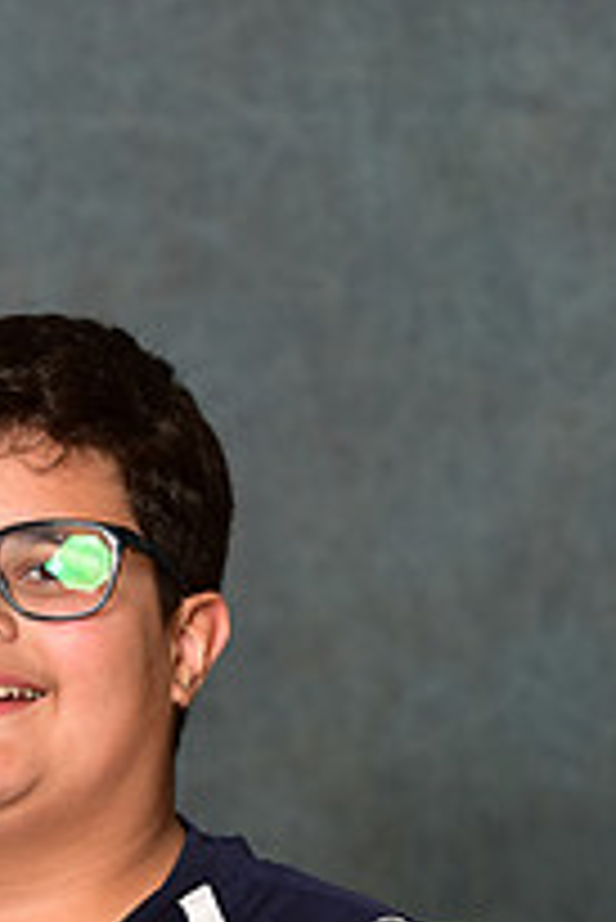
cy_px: 1196
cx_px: 2
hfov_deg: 3.1
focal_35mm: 438
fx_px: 11222
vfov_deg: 4.7
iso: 320
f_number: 4.5
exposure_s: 1/200
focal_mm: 155
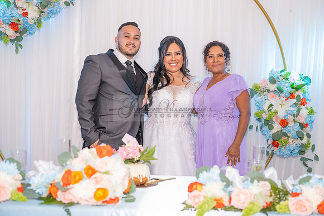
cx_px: 162
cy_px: 108
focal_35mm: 50
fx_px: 450
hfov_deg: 39.6
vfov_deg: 27.0
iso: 1000
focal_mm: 50
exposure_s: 1/200
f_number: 3.5
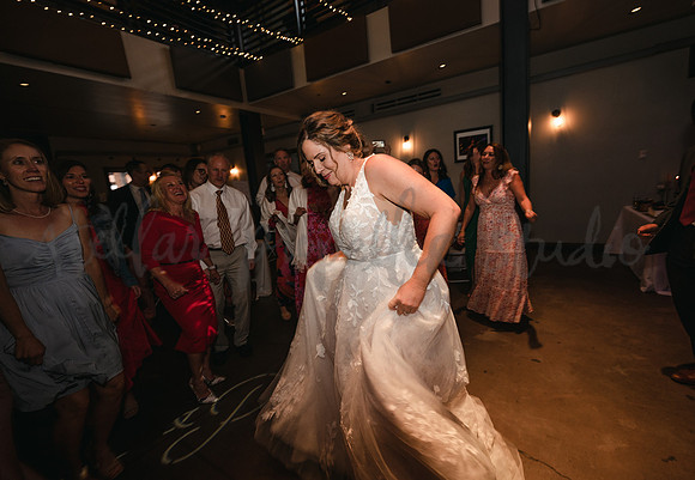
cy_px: 230
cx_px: 376
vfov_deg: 78.8
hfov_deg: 99.7
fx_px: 292
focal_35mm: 15
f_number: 4.5
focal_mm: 14
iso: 1000
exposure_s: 1/60
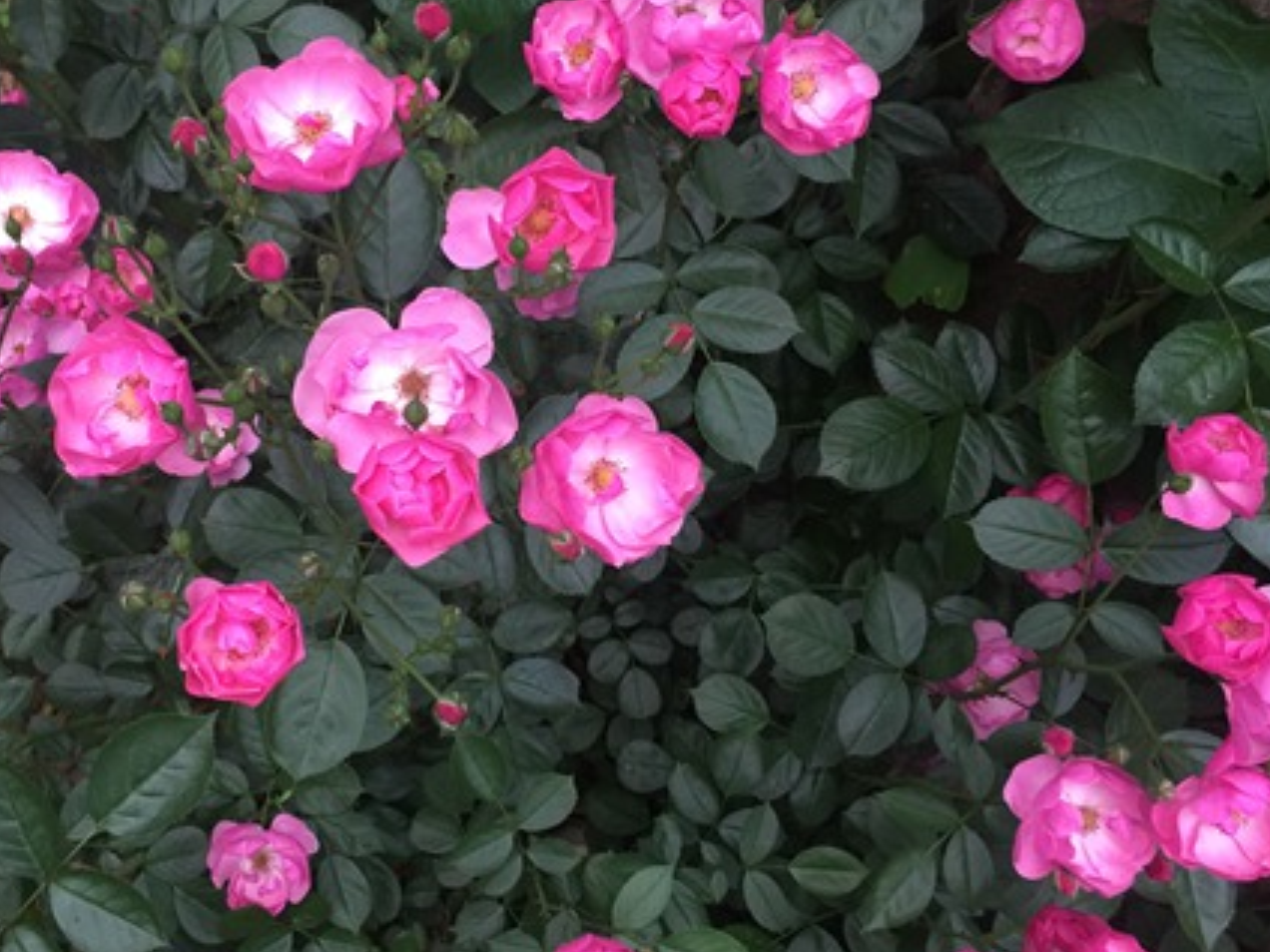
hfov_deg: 45.1
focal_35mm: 41
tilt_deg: -60.6
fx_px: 1504
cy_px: 410
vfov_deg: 35.1
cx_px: 428
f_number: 2.2
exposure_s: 1/33
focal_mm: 4.15
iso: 160
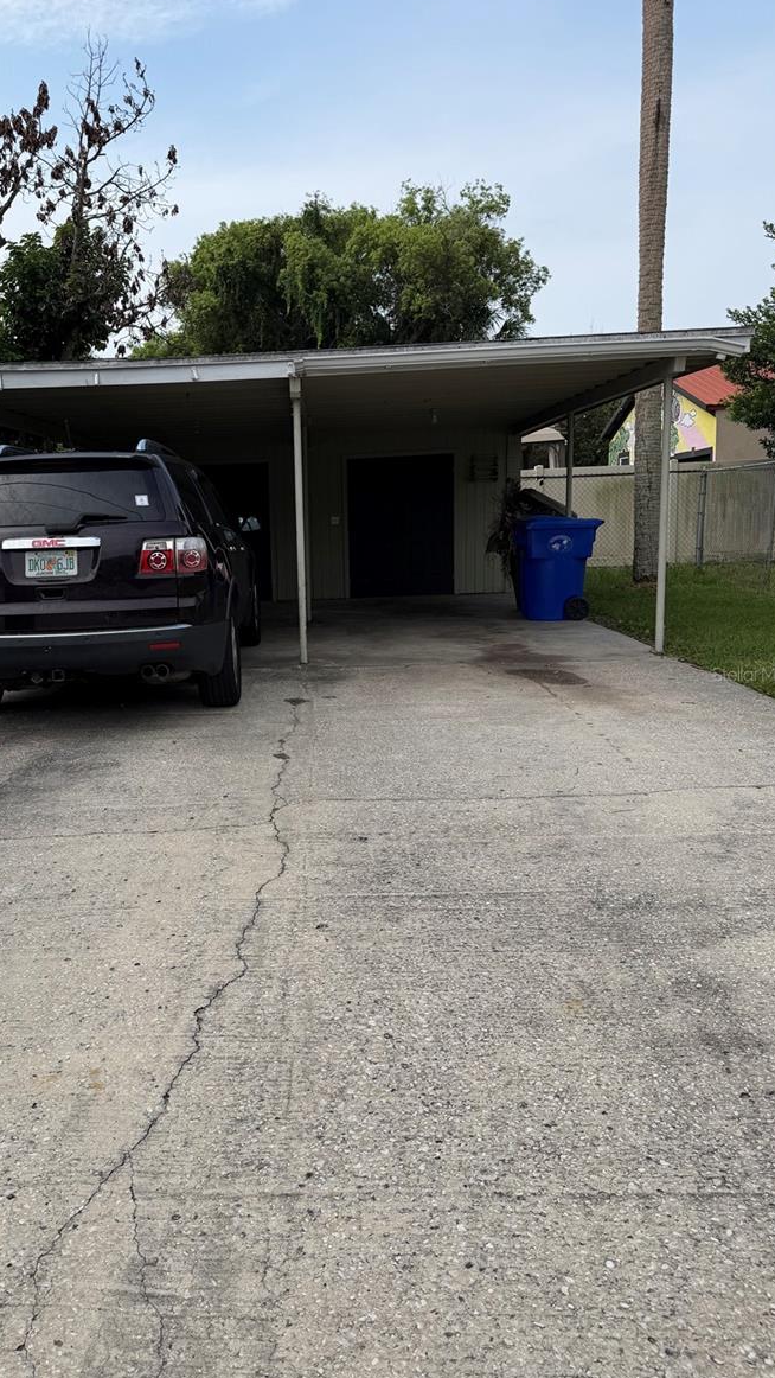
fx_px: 986
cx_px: 263
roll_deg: +2.1
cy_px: 674
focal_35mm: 27
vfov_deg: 69.8
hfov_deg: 42.4
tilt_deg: -9.1
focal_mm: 6.76
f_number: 1.78
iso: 80
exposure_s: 1/4167
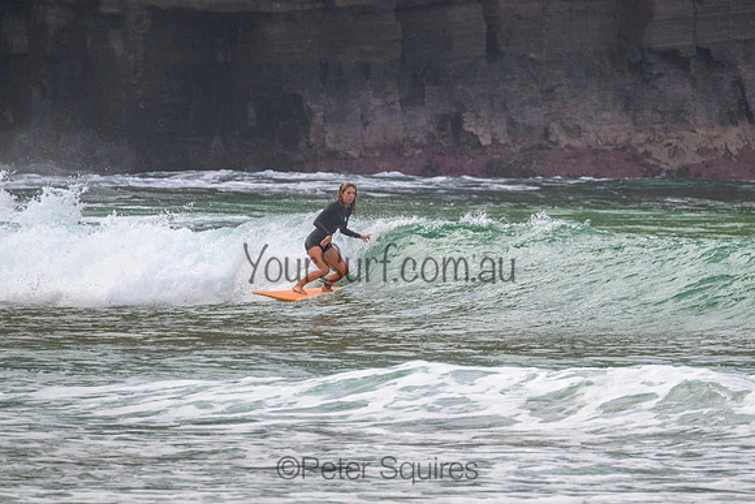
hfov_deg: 2.1
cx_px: 461
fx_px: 20503
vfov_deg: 1.4
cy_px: 196
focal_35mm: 977
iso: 1800
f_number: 11
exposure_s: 1/2000
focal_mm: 800
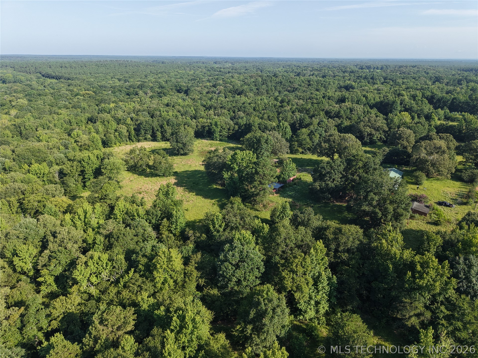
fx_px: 331
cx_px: 239
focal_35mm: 24
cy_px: 179
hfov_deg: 71.6
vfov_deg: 56.8
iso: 210
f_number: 1.8
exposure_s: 1/2500
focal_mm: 8.67
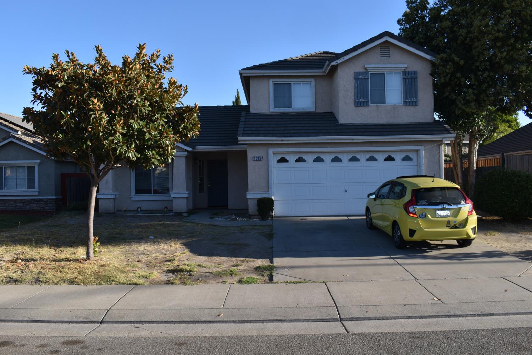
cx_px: 266
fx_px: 443
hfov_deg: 61.9
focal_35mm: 30
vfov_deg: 43.6
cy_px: 178
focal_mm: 20
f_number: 7.1
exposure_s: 1/200
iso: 100
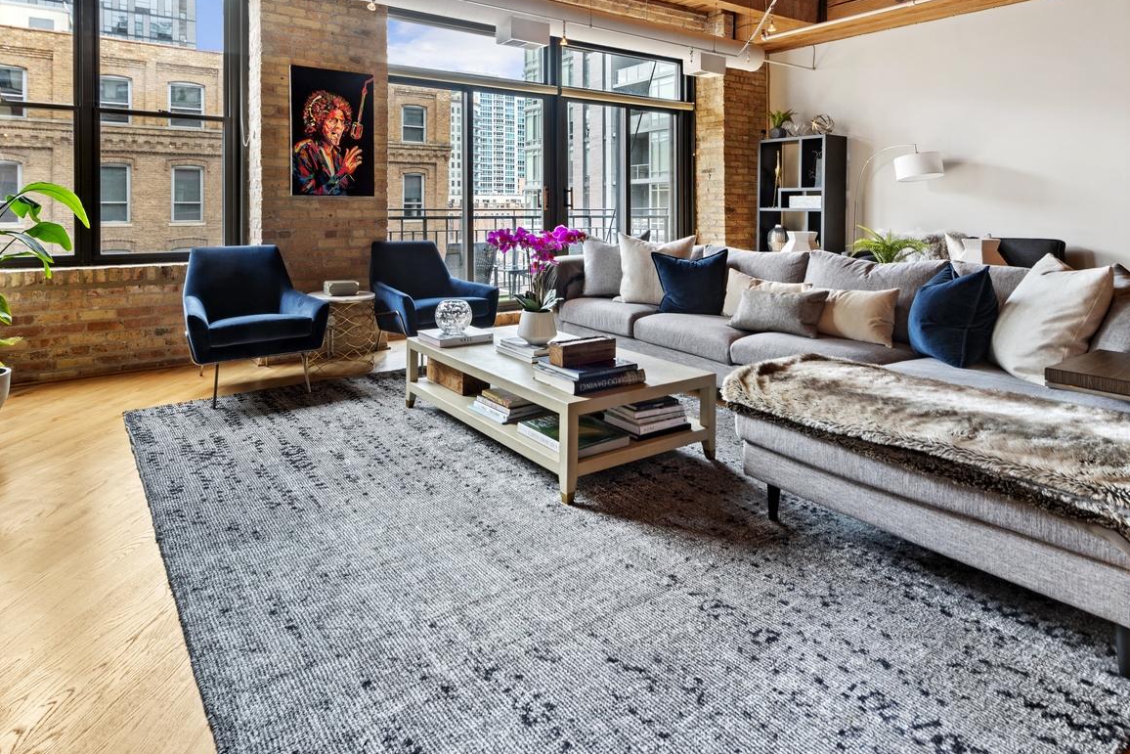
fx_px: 659
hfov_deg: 81.1
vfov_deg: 57.9
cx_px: 524
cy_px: 240
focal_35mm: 21
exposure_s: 1
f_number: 8
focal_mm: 15
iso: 100
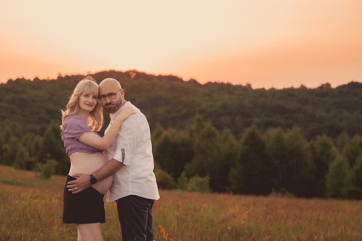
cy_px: 132
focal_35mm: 94
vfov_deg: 14.6
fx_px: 942
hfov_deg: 21.7
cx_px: 162
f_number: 4
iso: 400
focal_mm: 85
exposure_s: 1/500
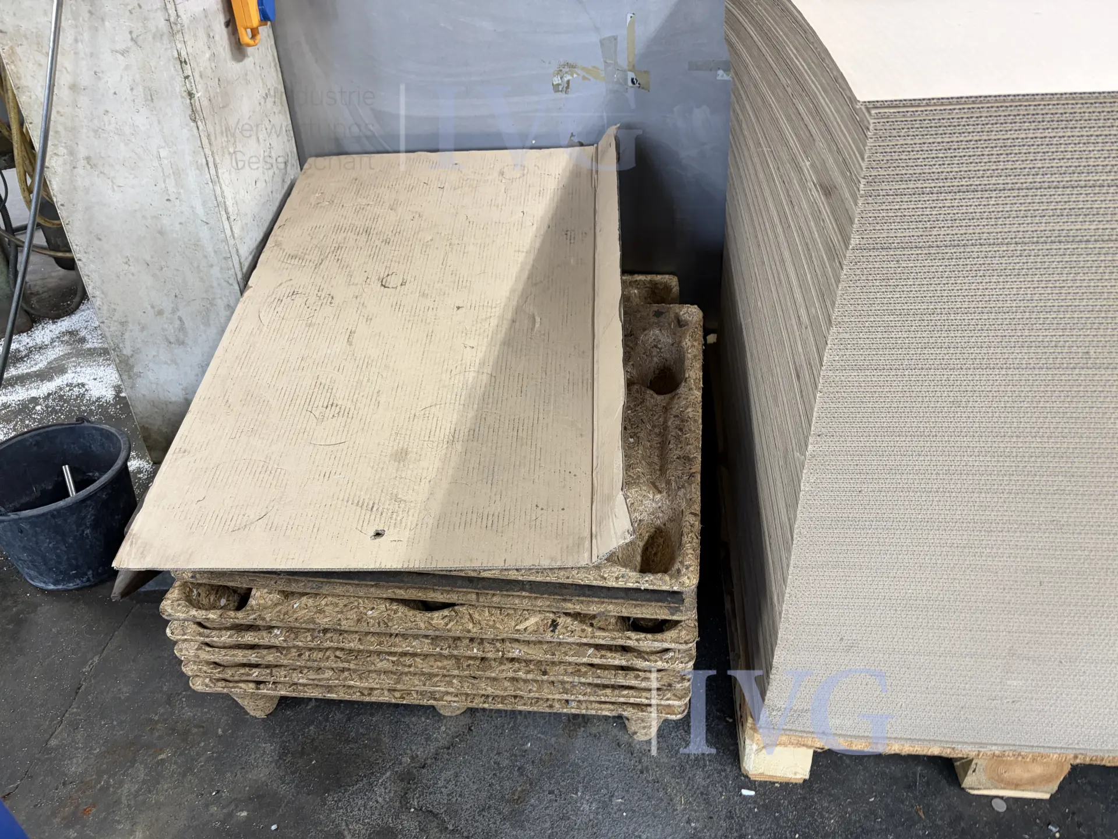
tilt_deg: -32.8
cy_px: 420
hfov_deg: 67.3
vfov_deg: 53.1
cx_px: 559
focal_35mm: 26
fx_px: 840
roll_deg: +1.9
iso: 160
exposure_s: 1/50
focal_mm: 5.96
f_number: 1.6
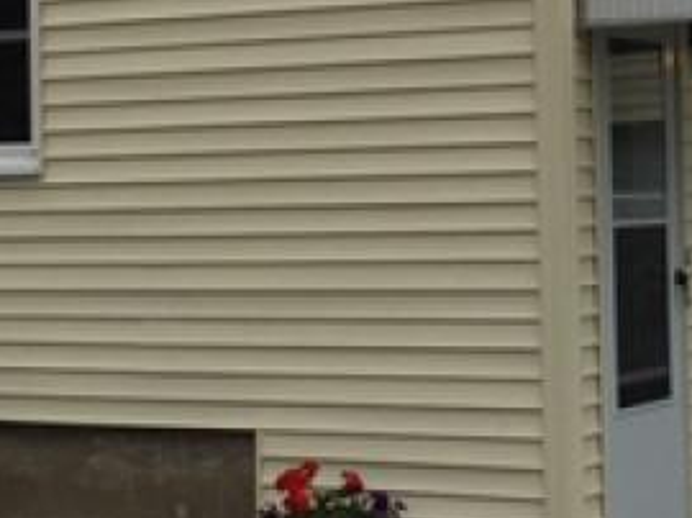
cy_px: 162
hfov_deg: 17.9
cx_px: 346
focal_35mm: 110
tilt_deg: +2.1
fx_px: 2197
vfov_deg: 13.4
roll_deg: +0.1
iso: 25
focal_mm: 4.15
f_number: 2.2
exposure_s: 1/1832
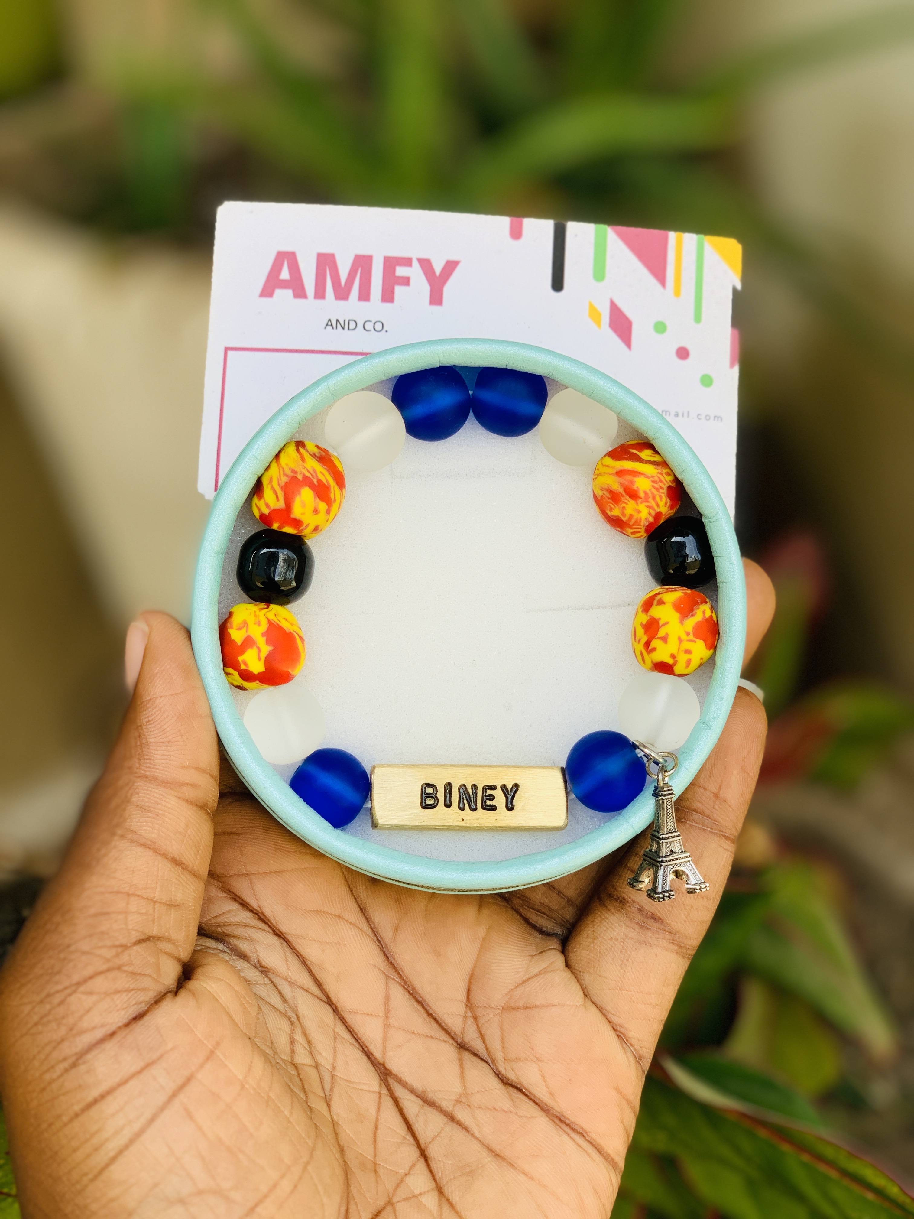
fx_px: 1831
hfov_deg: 28.0
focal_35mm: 52
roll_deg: -2.4
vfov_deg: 36.8
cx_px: 457
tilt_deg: -29.6
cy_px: 610
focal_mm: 6
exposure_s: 1/122
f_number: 2.4
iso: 16
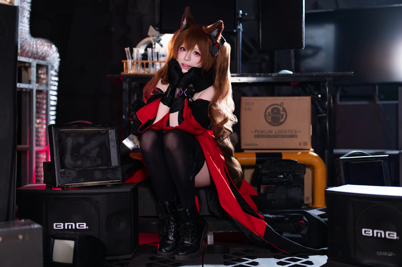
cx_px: 201
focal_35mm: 50
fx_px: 558
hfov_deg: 39.6
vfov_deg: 27.0
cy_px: 134
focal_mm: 50
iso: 100
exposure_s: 1/160
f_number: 1.4
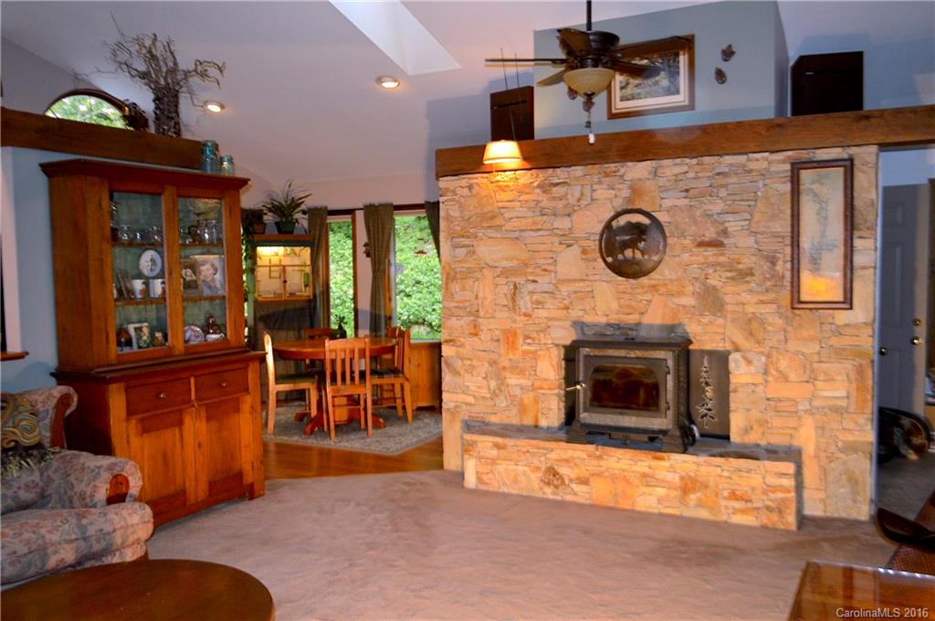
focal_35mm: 30
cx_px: 468
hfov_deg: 62.0
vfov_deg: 43.5
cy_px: 310
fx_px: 778
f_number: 3.8
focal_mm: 20
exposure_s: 1/60
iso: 720
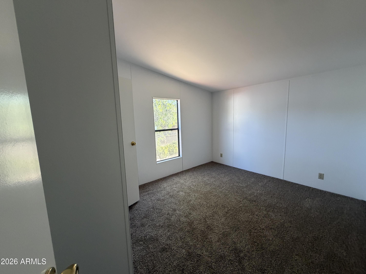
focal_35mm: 14
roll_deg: +1.9
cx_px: 183
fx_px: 148
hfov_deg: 102.1
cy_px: 137
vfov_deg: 85.7
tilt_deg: -6.4
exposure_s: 1/121
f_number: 2.2
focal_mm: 2.22
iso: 320
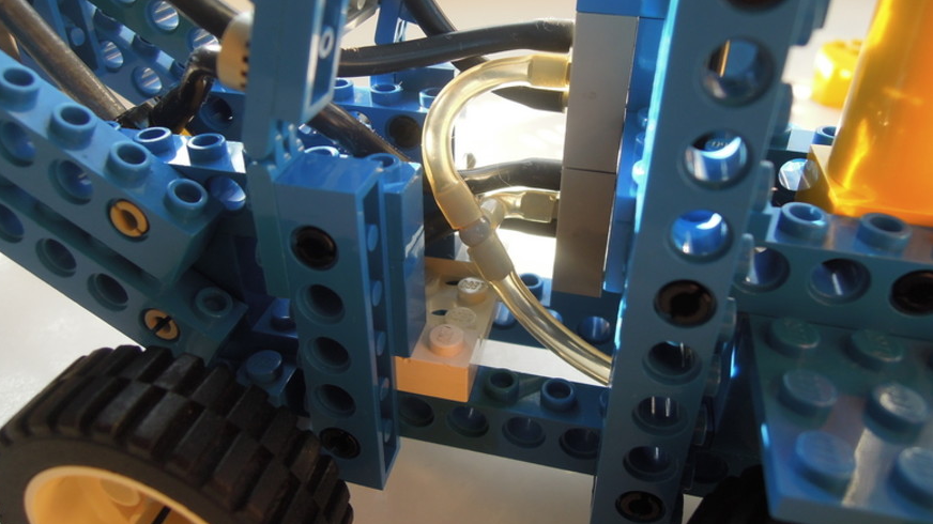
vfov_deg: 42.5
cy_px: 197
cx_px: 453
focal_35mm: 27
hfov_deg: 69.9
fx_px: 668
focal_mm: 4.3
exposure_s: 1/160
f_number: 2.8
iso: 160
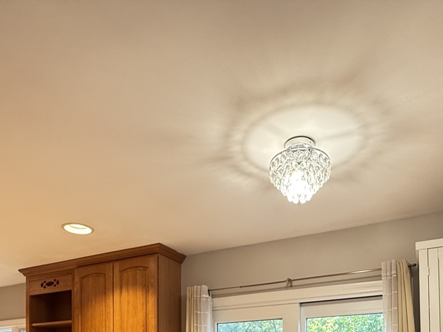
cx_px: 239
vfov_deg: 36.5
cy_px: 375
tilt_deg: +1.1
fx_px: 410
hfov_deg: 56.7
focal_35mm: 32
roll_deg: +0.1
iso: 320
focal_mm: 2.22
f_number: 2.2
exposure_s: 1/60
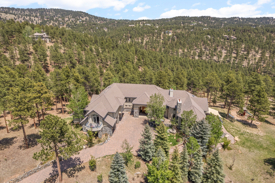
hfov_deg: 78.6
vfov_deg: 57.2
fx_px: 168
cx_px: 138
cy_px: 92
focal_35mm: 22
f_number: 2.8
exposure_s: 1/1500
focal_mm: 8.38
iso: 110
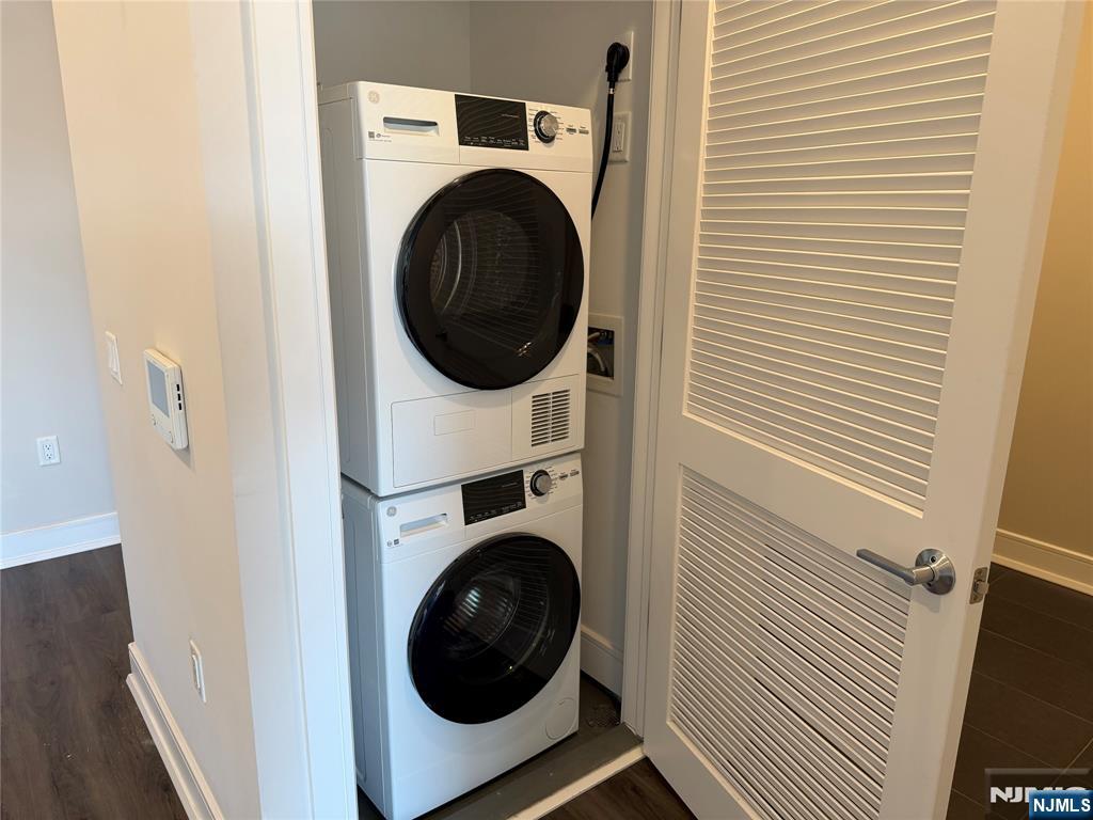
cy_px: 410
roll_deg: -0.3
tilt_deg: -13.6
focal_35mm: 24
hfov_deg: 71.6
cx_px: 546
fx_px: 758
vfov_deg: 56.8
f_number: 1.78
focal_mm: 6.76
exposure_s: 1/120
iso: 160
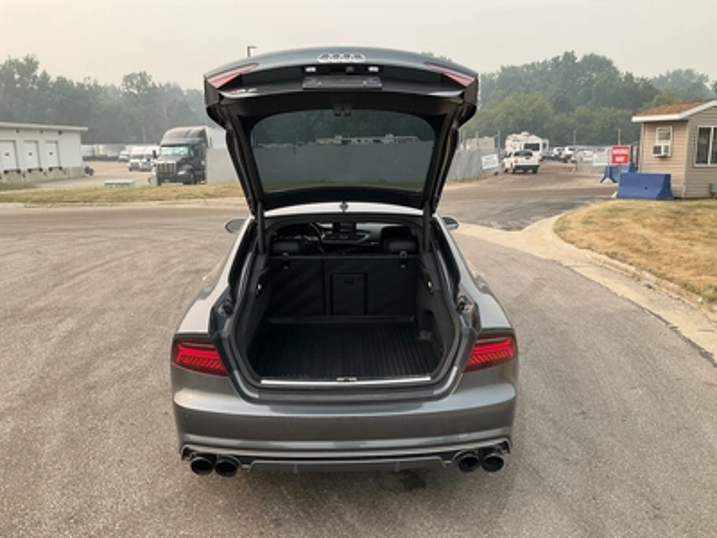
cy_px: 269
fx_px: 601
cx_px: 358
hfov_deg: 61.7
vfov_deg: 48.2
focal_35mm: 29
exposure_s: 1/620
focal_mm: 3
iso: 25
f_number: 1.8
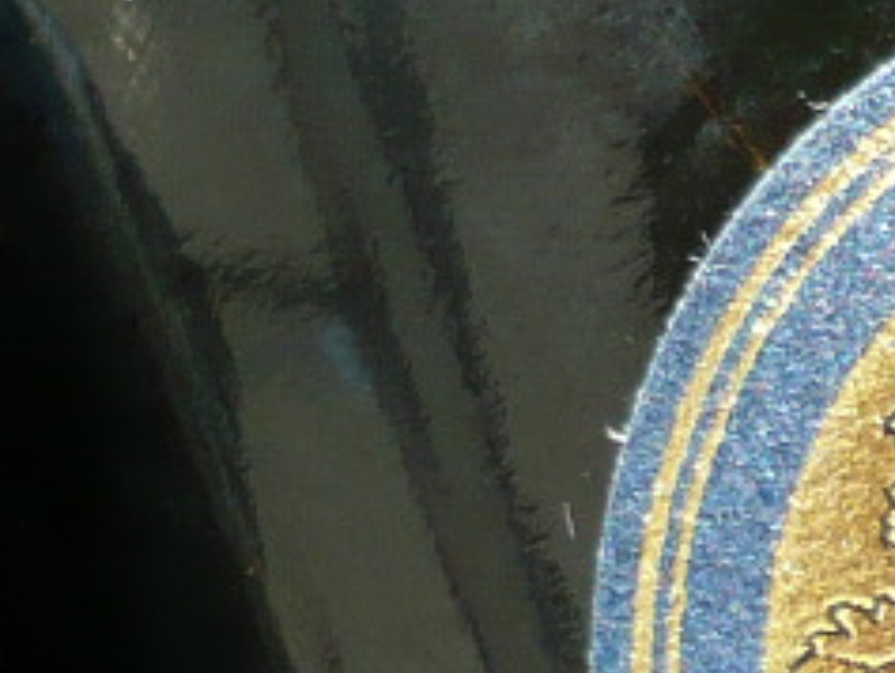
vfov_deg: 7.4
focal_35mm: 189
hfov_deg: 9.9
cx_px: 1669
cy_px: 1497
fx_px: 4889
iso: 100
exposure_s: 1/320
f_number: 2.8
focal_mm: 5.8
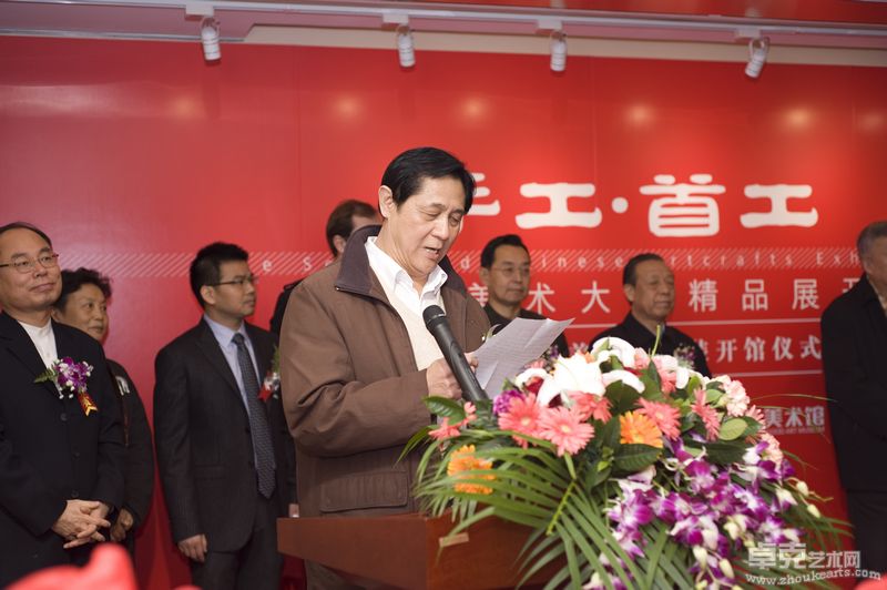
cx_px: 444
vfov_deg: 26.9
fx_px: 1231
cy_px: 295
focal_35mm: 50
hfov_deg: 39.6
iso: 320
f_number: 3.2
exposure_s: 1/60
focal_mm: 50
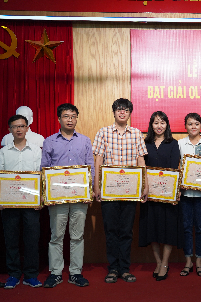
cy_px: 149
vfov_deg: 36.2
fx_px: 461
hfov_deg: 24.3
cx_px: 155
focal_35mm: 55
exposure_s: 1/160
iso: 640
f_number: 4
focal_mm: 36
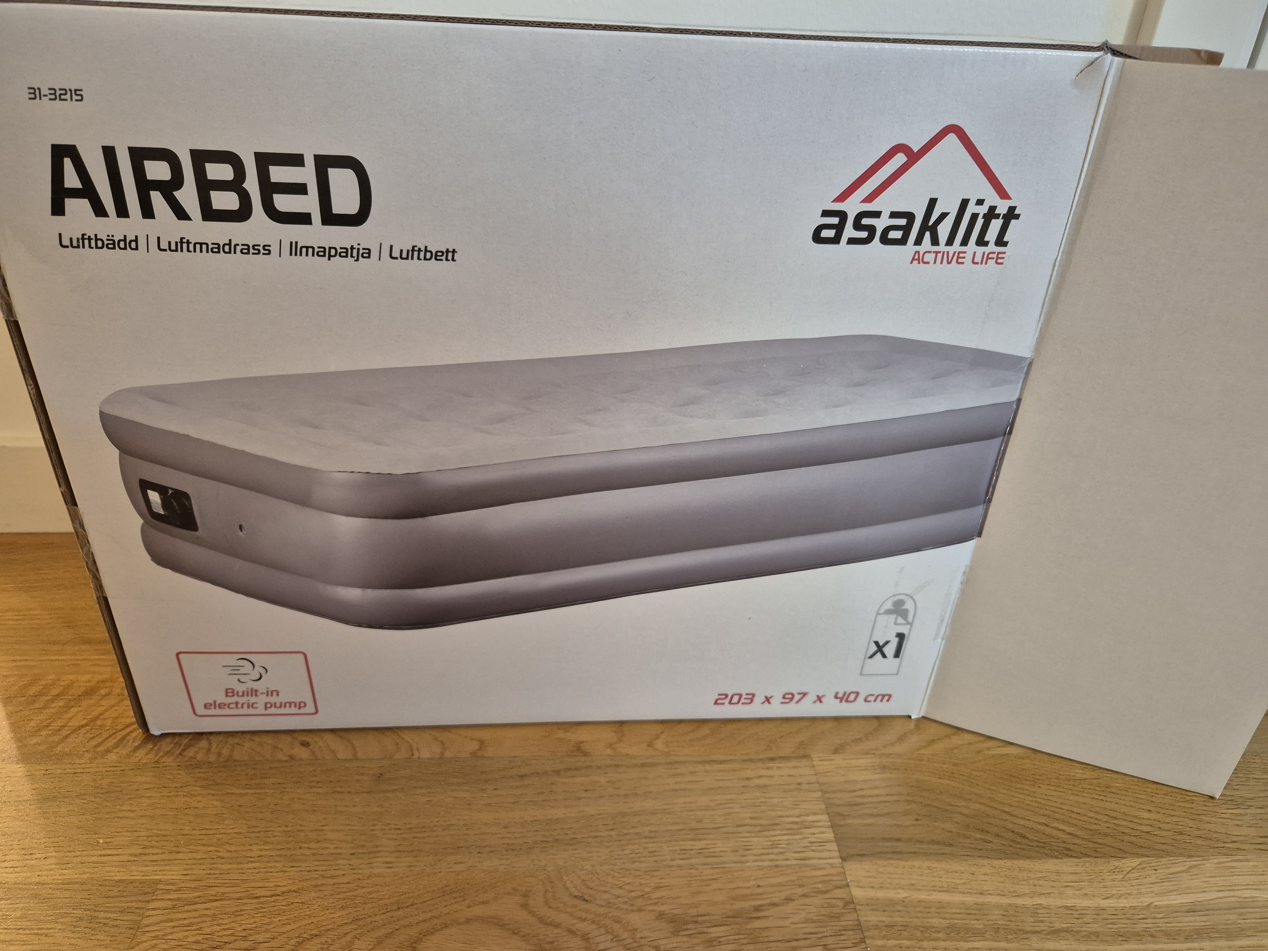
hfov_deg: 73.9
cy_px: 476
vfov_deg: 58.9
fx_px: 843
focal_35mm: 23
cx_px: 634
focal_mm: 5.4
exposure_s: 1/100
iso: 800
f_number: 1.8
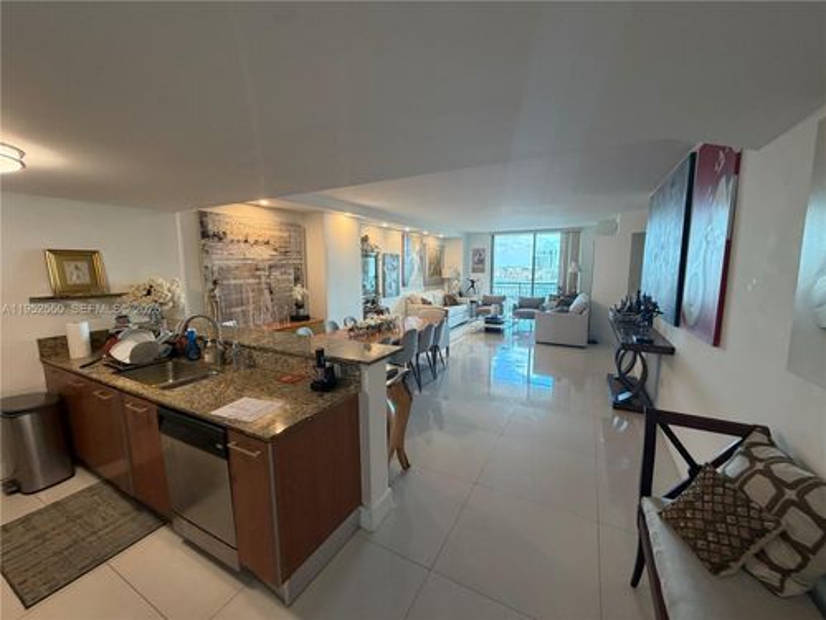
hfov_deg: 102.1
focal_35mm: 14
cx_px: 413
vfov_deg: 85.7
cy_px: 310
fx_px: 334
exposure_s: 1/120
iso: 320
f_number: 2.2
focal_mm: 2.22
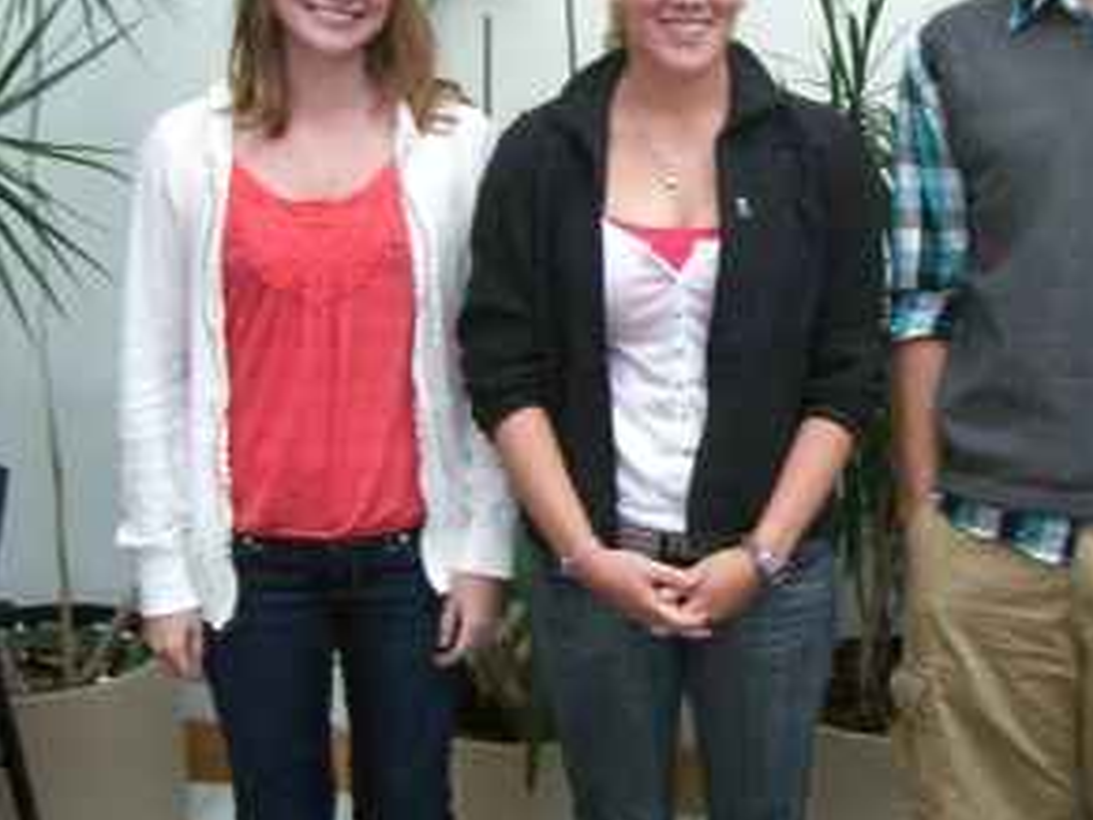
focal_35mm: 65
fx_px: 2052
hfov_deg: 29.2
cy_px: 331
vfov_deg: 22.6
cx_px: 868
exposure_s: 1/80
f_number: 2.8
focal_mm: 7.9
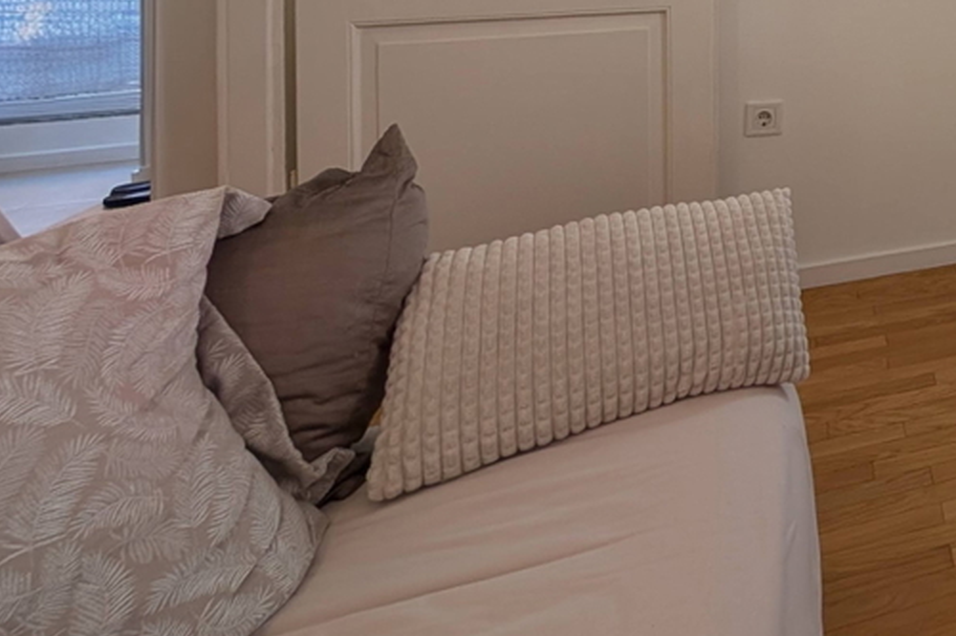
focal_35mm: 30
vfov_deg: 34.4
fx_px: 796
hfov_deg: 42.0
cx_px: 1141
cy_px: -138
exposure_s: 1/150
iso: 58
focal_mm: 2.02
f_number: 1.7
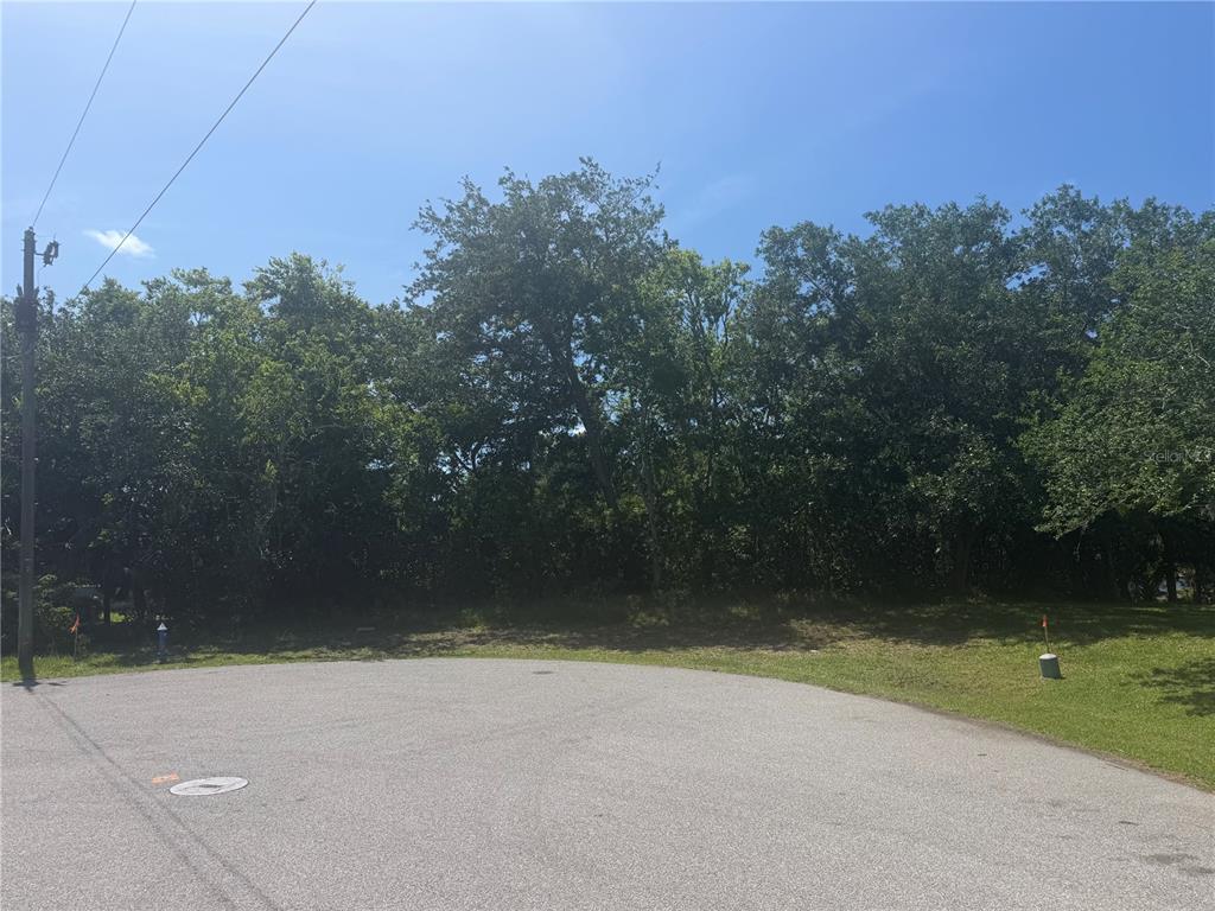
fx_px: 842
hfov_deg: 71.6
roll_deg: +0.5
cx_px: 608
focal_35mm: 24
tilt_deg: +7.0
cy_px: 456
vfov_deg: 56.8
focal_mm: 6.76
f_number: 1.78
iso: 80
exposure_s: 1/4975
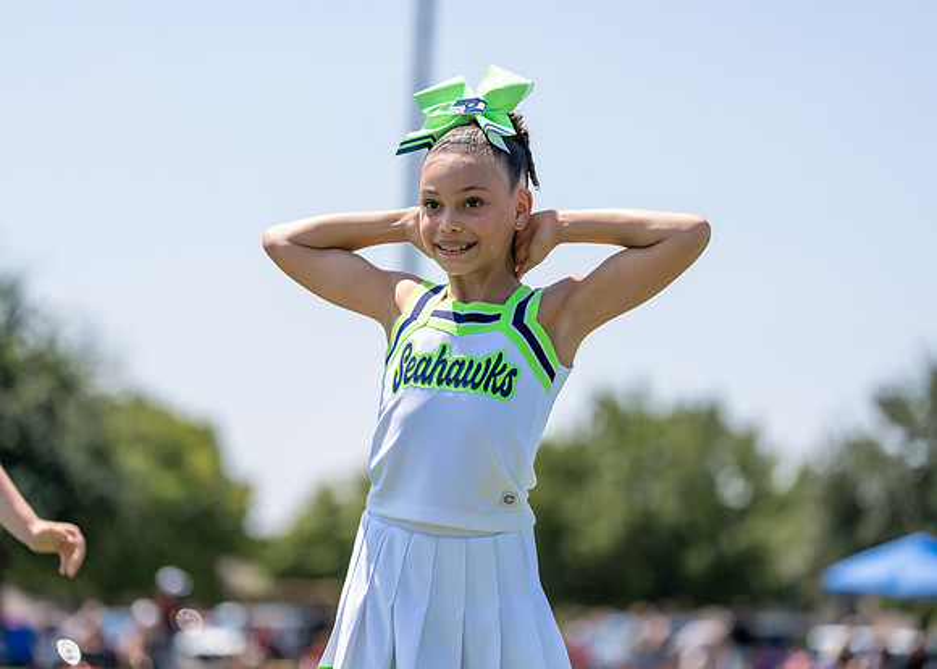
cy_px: 334
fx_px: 3685
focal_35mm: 139
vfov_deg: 10.4
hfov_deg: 14.5
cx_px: 468
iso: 100
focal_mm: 131
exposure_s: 1/1600
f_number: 2.8
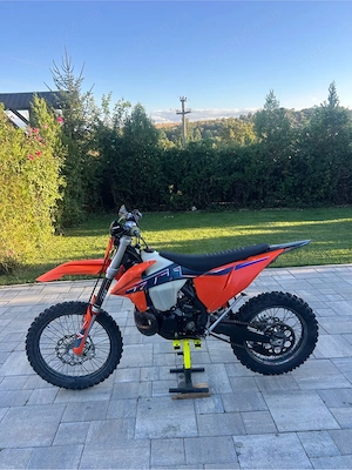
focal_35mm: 26
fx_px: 353
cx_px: 176
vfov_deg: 67.3
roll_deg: +2.7
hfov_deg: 53.1
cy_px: 235
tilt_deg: -15.3
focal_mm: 5.7
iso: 50
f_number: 1.5
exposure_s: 1/591
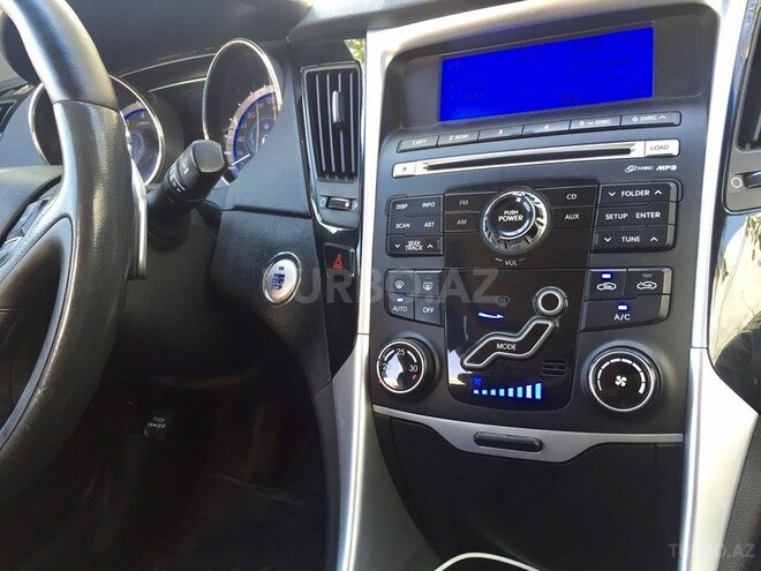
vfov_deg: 48.2
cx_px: 380
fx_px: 638
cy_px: 286
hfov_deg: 61.7
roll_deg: +6.5
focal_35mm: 29
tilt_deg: -16.4
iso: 50
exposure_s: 1/33
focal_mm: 4.15
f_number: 2.2
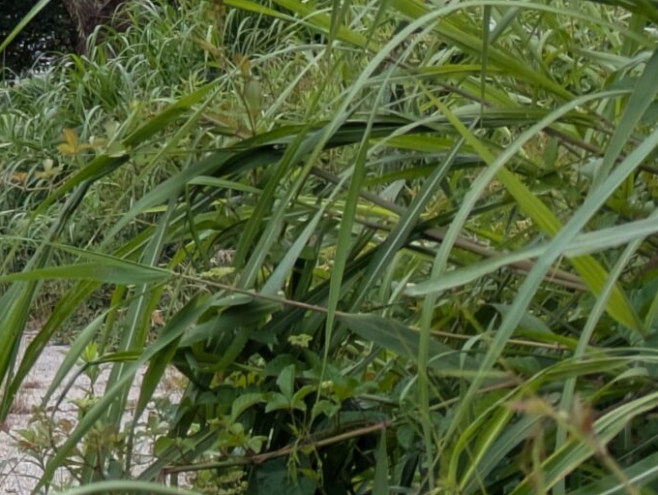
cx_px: -422
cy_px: 98
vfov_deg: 7.7
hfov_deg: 9.9
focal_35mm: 192
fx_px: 3652
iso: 45
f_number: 1.89
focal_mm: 5.43
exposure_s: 1/1805
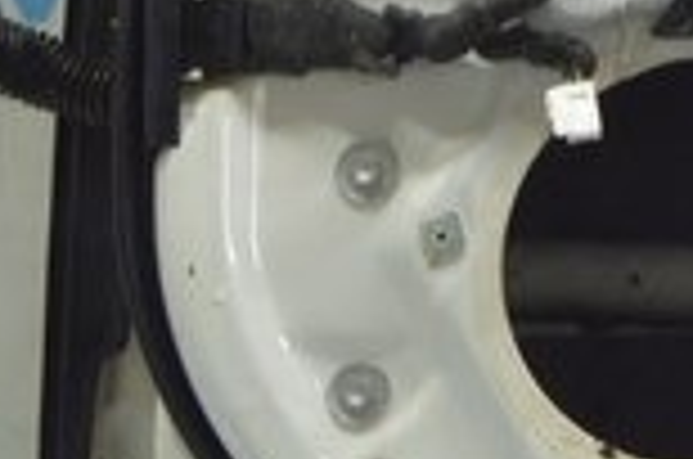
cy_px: -502
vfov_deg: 7.3
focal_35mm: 180
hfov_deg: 10.3
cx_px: 1503
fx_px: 3458
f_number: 5.6
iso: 400
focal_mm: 18
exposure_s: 1/20
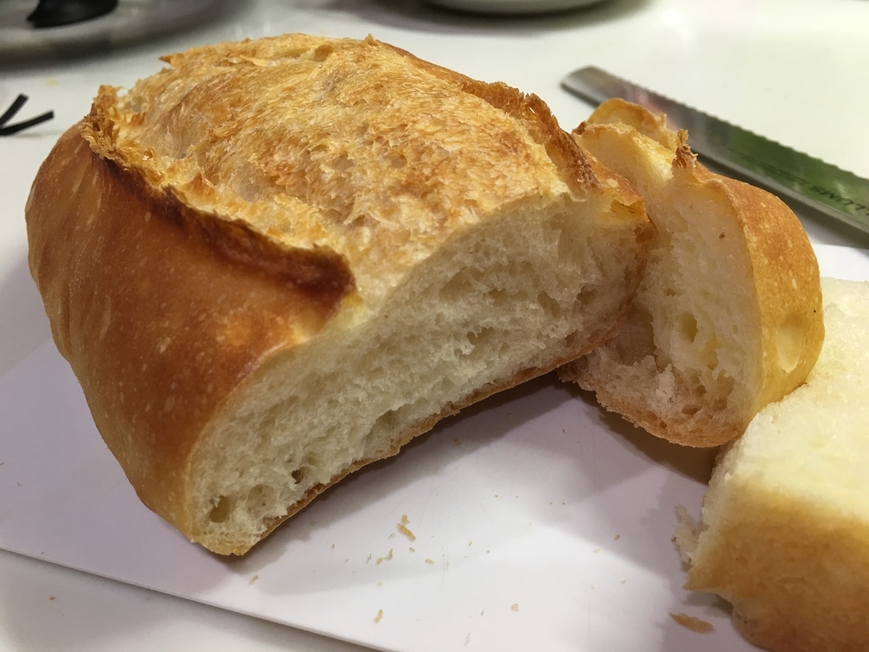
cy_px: 326
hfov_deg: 61.7
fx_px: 728
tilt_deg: -33.3
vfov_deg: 48.2
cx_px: 434
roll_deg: +2.5
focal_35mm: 29
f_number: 2.2
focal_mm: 4.15
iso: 32
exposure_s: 1/15
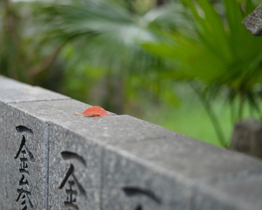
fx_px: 481
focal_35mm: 62
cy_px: 114
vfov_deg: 24.6
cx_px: 99
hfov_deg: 30.4
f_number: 1.8
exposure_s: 1/4000
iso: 3200
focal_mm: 50
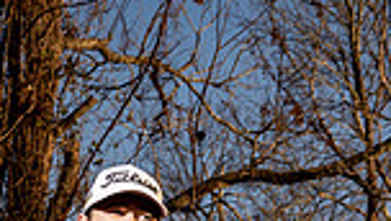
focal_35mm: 124
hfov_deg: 17.2
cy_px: 560
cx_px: 149
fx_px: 1287
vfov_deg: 8.8
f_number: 8
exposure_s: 1/250
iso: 100
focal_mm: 40
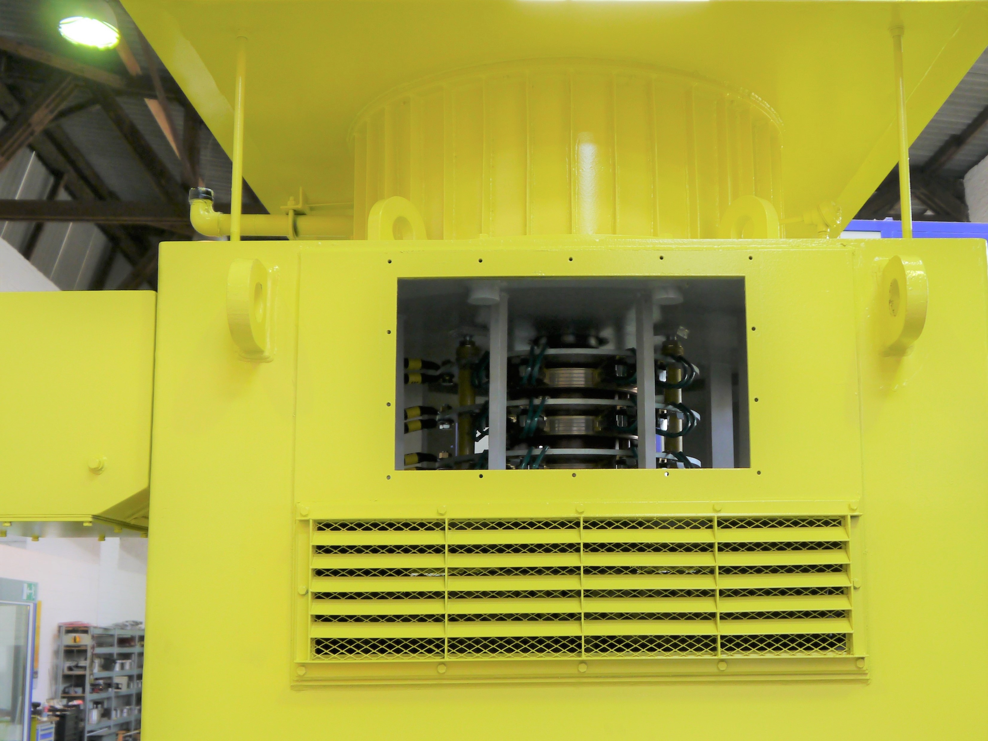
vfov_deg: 44.2
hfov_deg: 56.8
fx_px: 913
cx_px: 494
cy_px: 370
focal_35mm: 32
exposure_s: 1/60
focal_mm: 16
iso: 250
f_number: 3.8
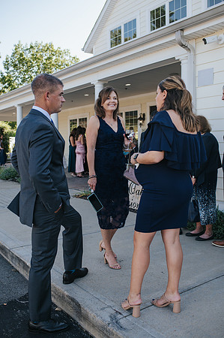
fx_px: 327
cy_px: 169
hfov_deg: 37.8
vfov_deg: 54.5
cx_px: 112
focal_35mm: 35
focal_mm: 35
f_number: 3.5
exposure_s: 1/400
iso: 140
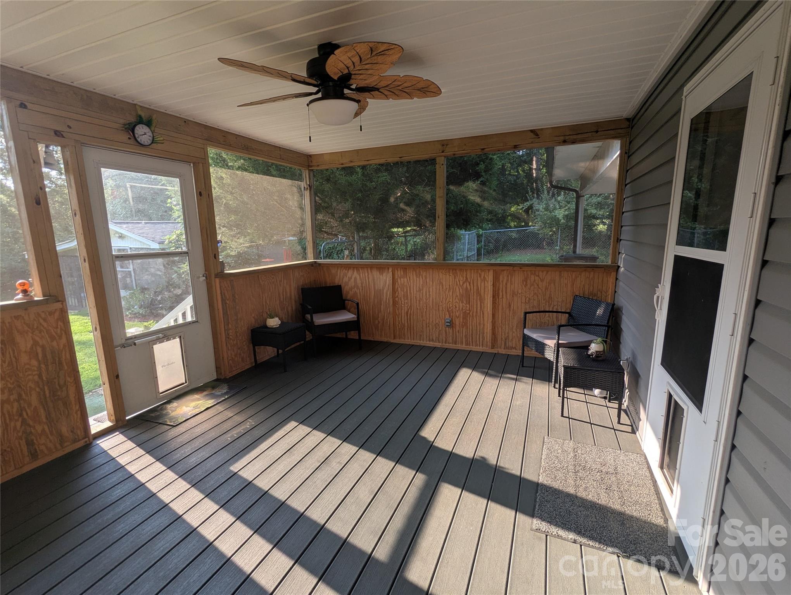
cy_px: 298
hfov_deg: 94.4
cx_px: 396
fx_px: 366
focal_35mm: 16
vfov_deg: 78.2
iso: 50
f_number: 2.2
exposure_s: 1/192
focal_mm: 2.35
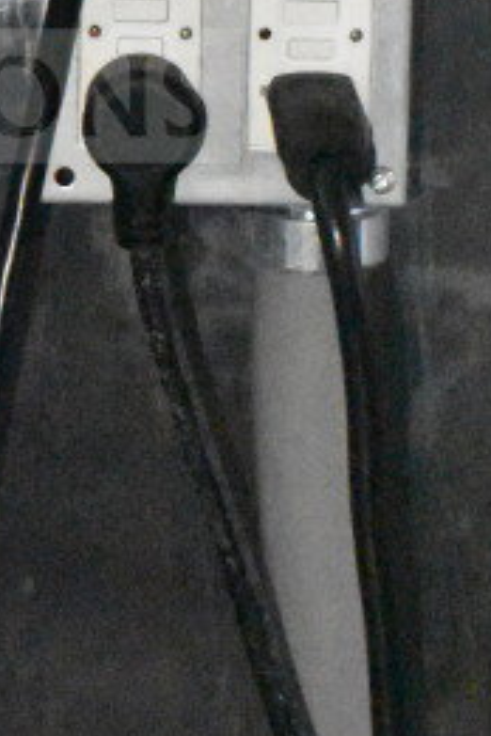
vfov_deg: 9.7
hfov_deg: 6.5
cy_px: -61
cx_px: -79
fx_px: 4296
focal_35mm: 210
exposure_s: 1/60
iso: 25600
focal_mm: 40
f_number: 4.8
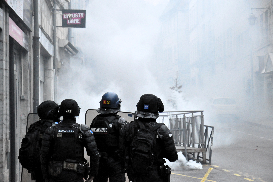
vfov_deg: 14.0
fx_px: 738
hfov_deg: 20.9
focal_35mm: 98
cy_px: 91
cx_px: 136
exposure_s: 1/160
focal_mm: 65
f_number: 6.3
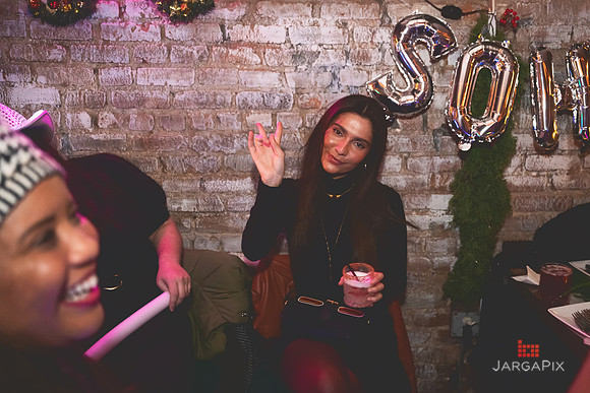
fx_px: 579
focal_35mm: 35
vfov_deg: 37.5
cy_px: 187
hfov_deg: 54.0
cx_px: 310
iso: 3200
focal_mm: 33
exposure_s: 1/100
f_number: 2.8
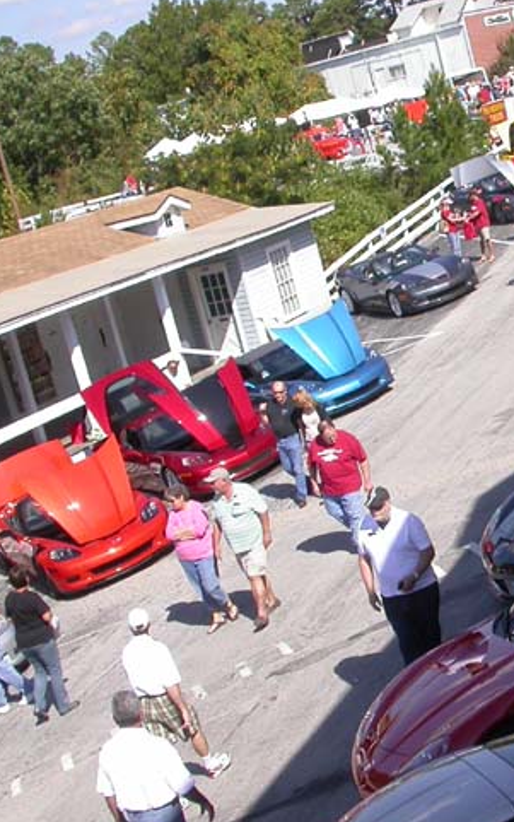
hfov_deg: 18.4
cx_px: 618
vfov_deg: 30.6
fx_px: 1500
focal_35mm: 67
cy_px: 367
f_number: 6.7
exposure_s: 1/310
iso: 100
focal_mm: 7.85
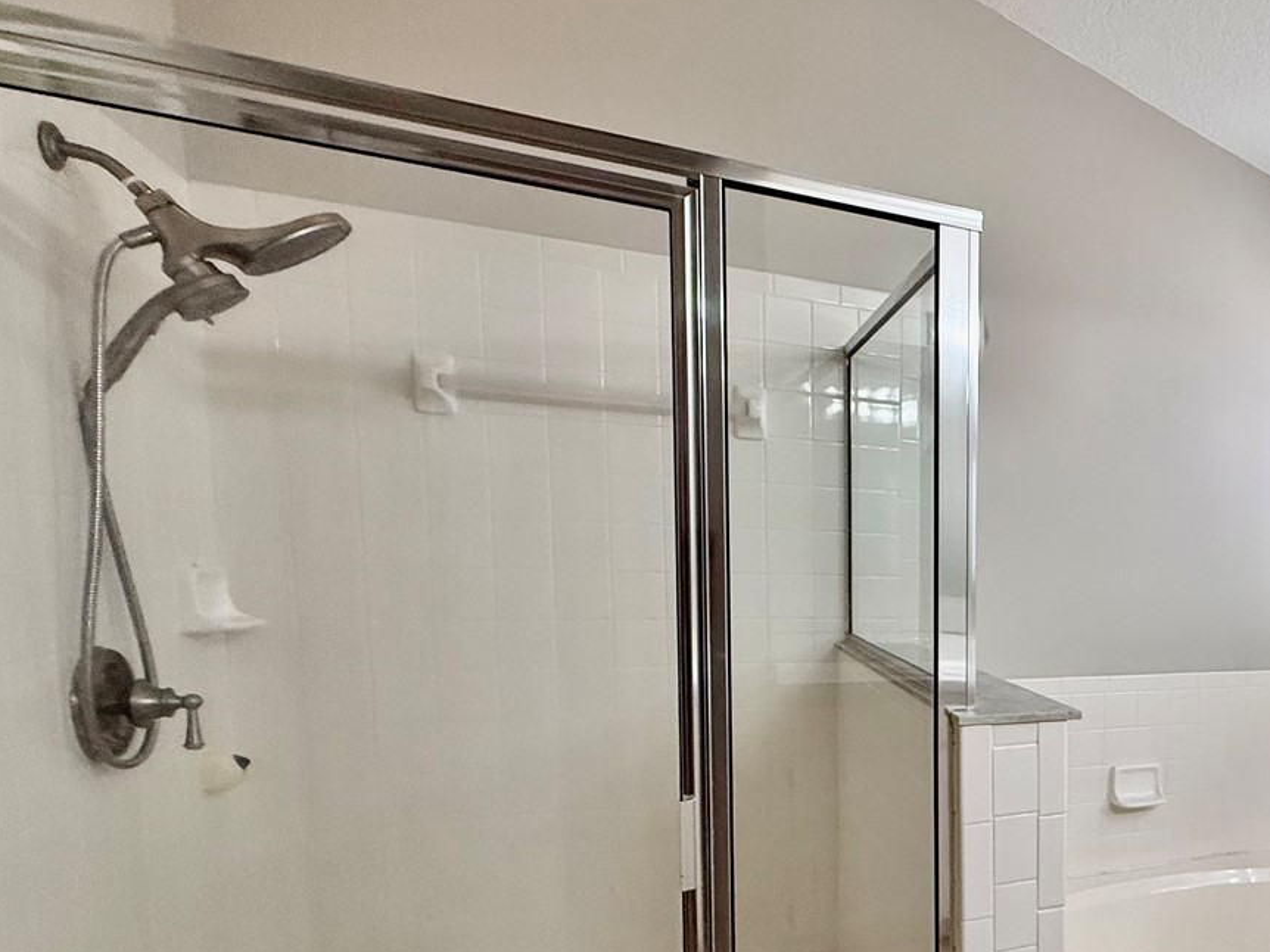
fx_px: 954
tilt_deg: -5.9
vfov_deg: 51.7
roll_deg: -2.1
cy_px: 663
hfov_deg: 57.5
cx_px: 1151
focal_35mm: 26
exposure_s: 1/120
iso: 250
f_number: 2.2
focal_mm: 2.22
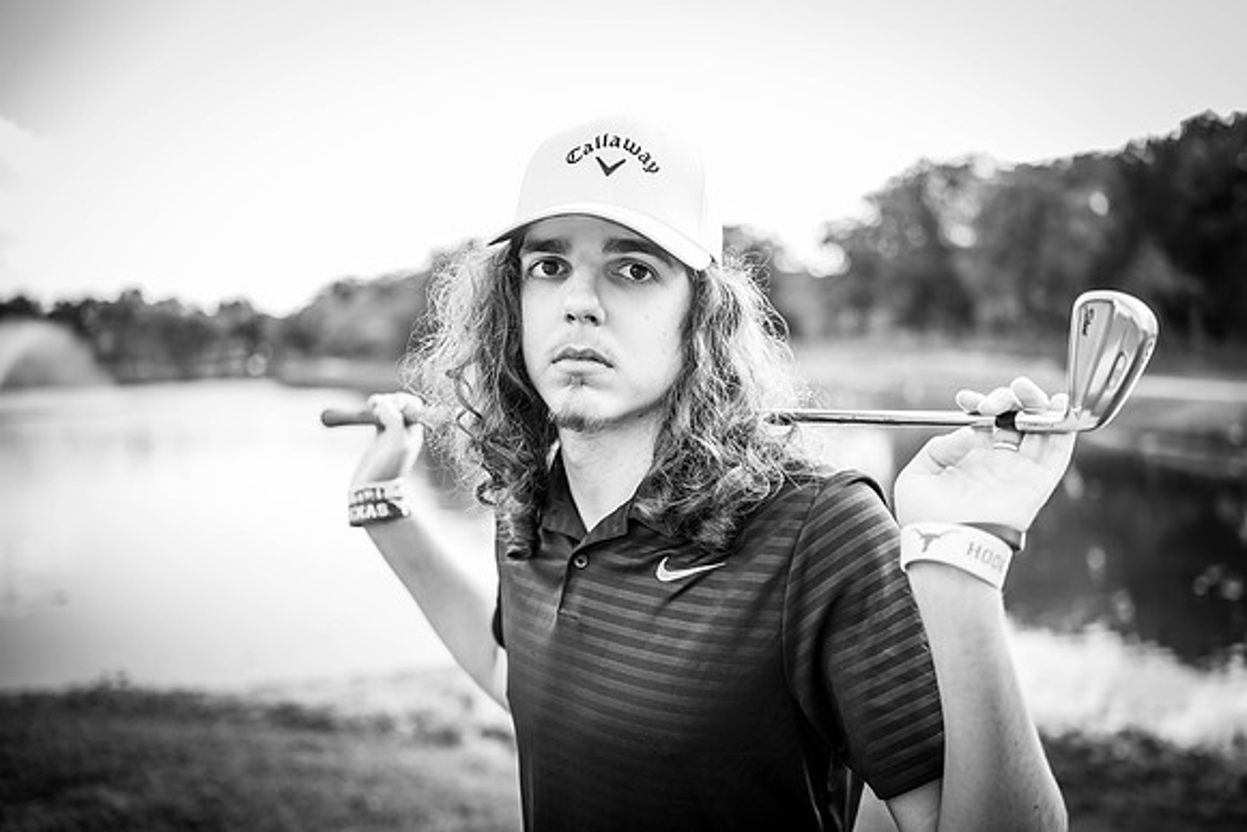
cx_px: 624
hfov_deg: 54.4
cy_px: 416
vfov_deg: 37.9
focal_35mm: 35
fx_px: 1213
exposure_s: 1/200
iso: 80
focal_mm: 35
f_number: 2
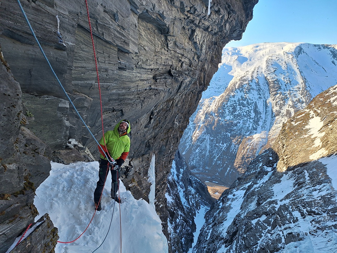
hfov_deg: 73.9
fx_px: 224
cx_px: 168
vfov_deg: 58.9
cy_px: 126
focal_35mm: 23
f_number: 1.8
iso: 40
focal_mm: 5.54
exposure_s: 1/550
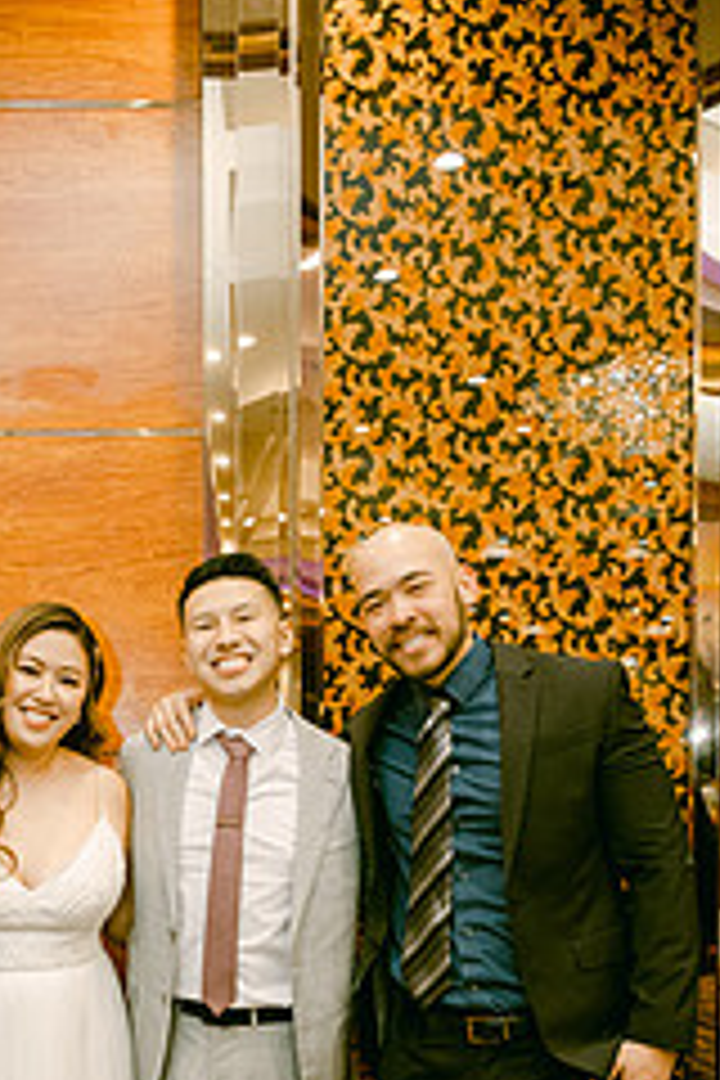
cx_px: 162
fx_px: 1350
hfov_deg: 29.3
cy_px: 828
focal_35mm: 45
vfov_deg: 42.1
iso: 800
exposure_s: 1/125
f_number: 2.8
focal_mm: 16
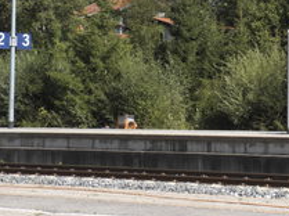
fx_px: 983
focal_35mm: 118
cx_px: 397
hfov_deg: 15.7
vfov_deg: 12.1
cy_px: -74
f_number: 14
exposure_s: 1/125
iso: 200
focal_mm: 26.5
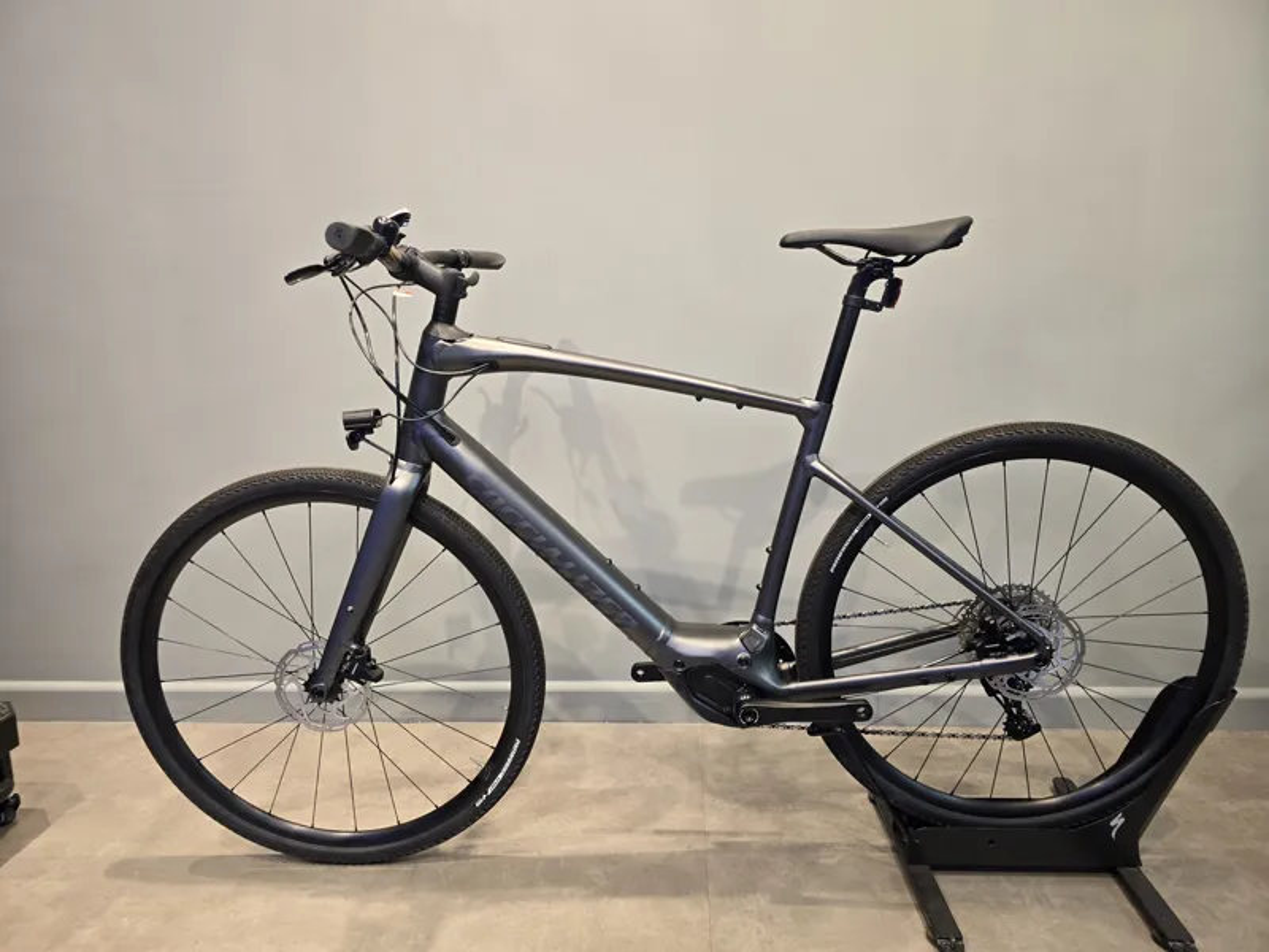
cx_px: 634
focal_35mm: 23
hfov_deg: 73.9
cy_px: 476
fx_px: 843
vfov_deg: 58.9
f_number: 1.7
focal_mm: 6.3
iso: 100
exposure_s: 1/50
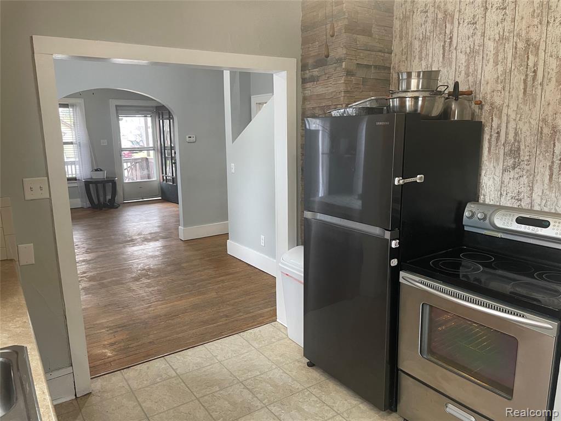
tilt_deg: -10.2
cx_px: 280
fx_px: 421
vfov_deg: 53.1
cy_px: 210
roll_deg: +1.1
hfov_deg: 67.3
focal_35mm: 26
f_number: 1.6
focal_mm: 4.2
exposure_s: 1/60
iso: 160
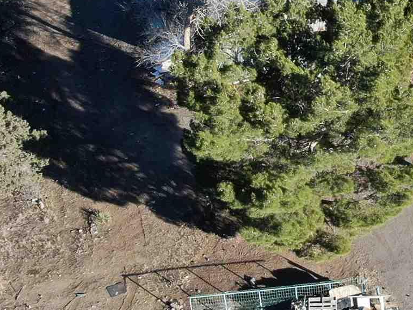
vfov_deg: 15.4
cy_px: 122
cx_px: 419
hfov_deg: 19.8
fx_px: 1145
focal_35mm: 96
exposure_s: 1/640
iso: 100
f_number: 2.8
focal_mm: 4.39
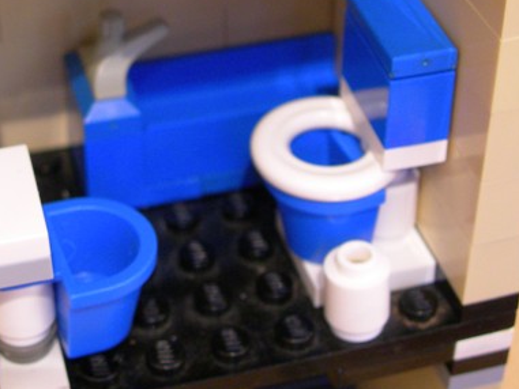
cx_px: 97
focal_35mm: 86
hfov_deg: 22.4
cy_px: 41
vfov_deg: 16.9
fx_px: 1290
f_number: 2.9
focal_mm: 8.5
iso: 200
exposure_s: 1/1.6
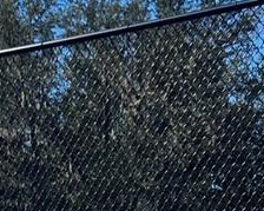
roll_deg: +0.0
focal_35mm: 181
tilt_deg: +0.0
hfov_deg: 10.6
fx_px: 1414
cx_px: 34
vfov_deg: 8.4
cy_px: 314
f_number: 1.5
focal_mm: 5.7
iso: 50
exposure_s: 1/4115
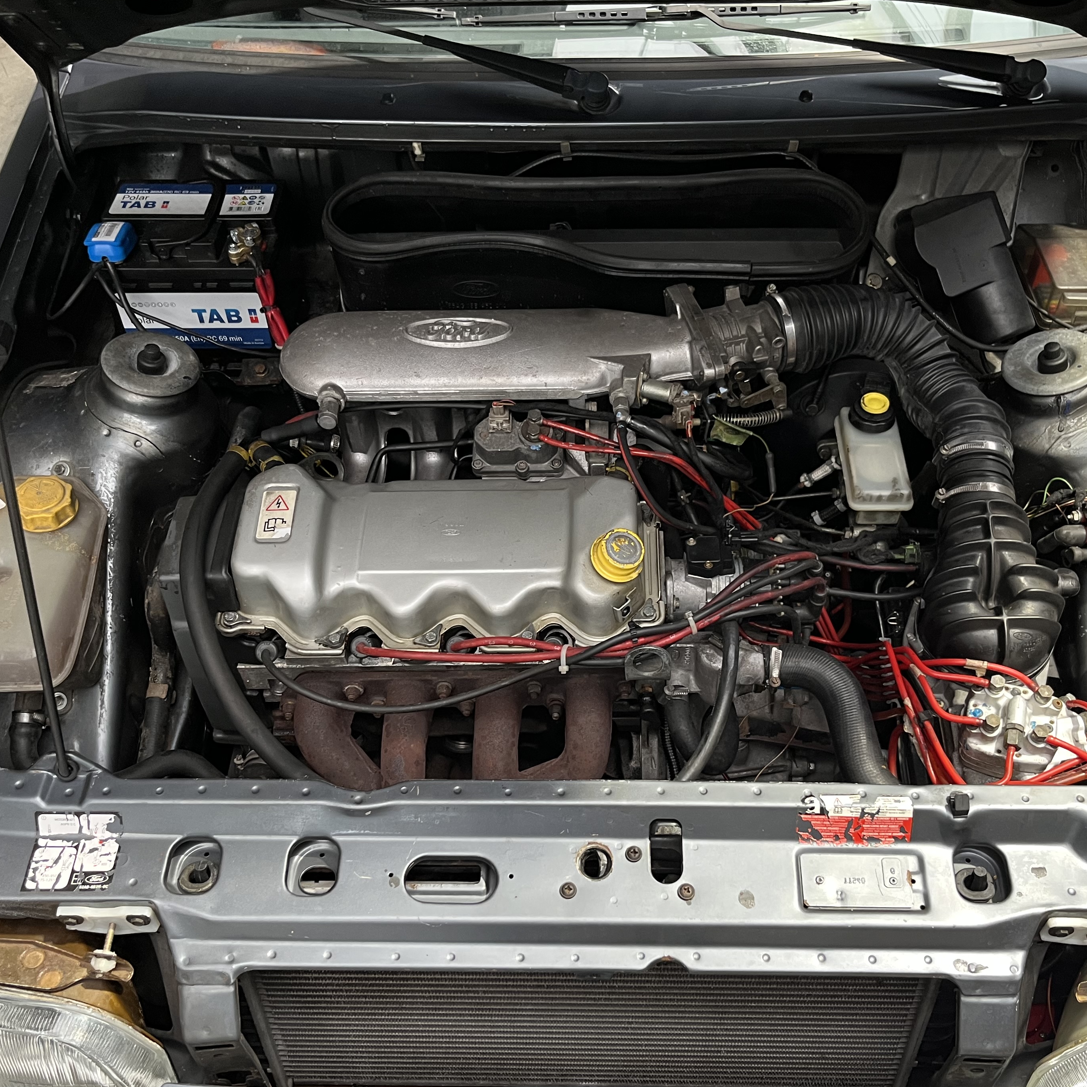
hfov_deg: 48.4
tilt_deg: -49.2
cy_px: 598
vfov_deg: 48.4
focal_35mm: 34
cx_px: 572
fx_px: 1208
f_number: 1.6
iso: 160
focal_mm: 5.1
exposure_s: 1/50
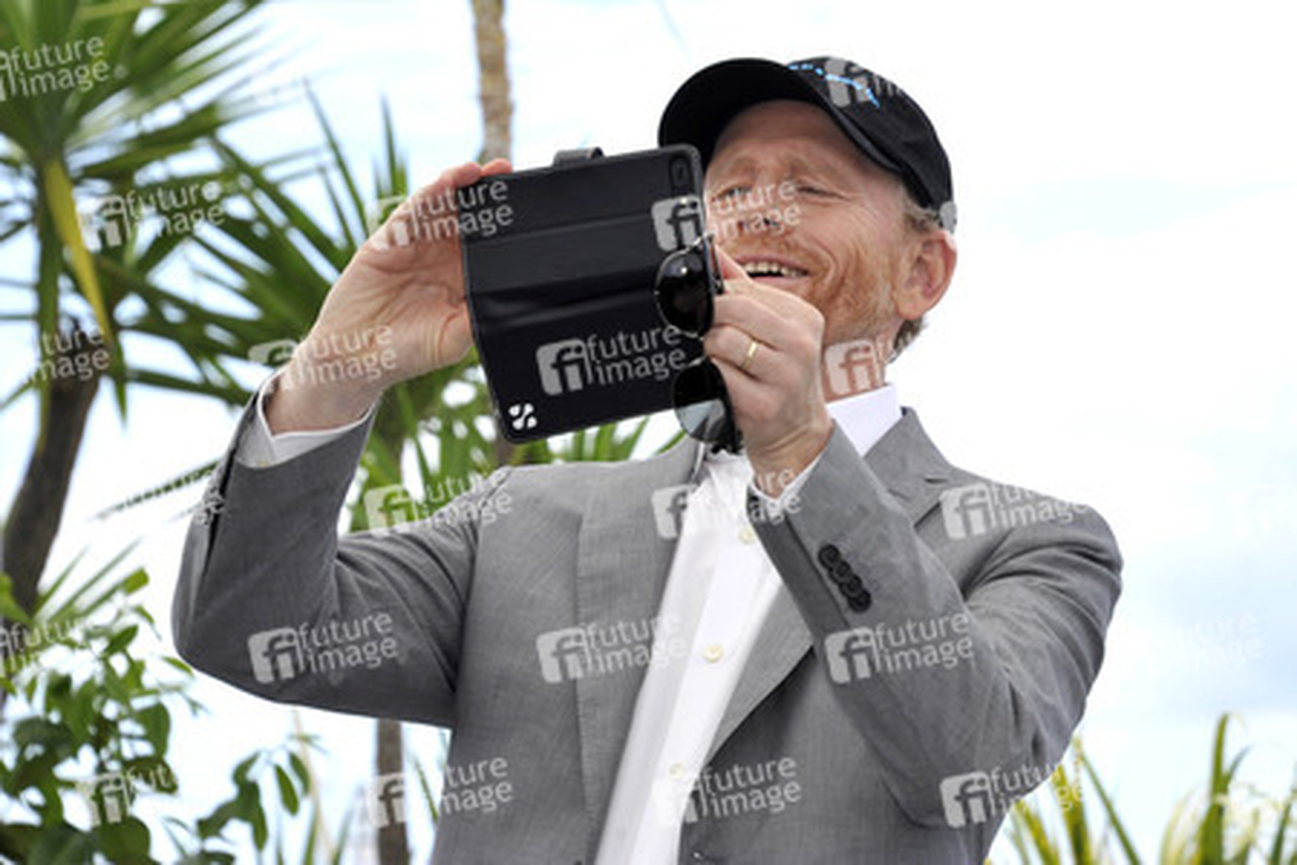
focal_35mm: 170
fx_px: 6124
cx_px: 648
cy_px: 432
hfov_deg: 12.1
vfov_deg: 8.1
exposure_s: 1/250
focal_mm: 170
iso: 200
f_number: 9
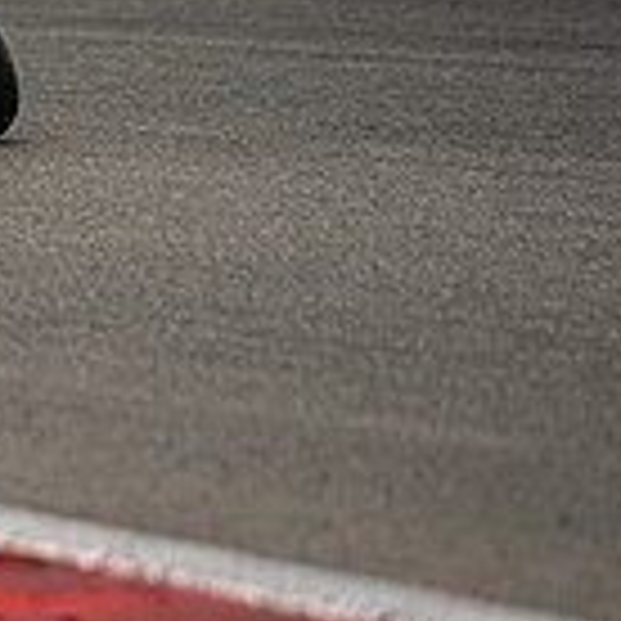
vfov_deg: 1.6
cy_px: -205
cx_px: -562
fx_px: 21778
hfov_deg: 1.6
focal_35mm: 1073
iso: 400
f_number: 2
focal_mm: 200
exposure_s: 1/5000
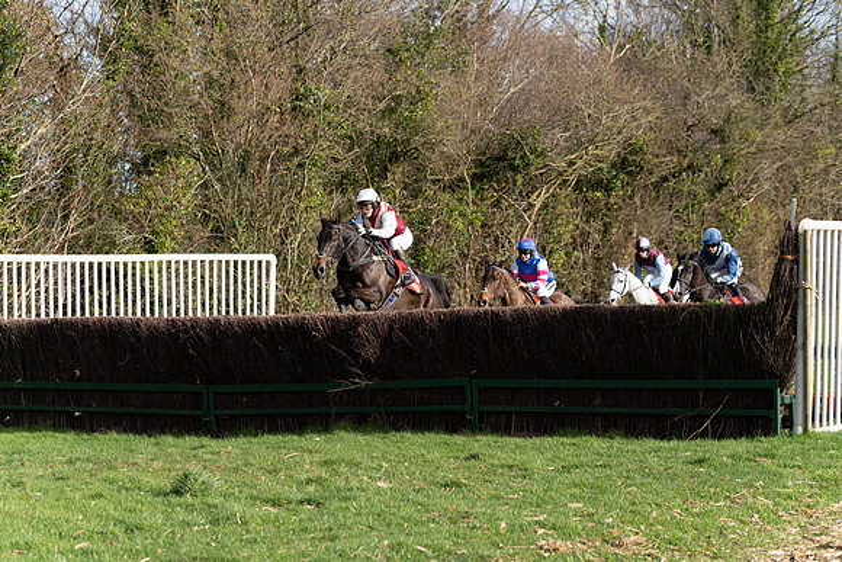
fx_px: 2129
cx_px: 421
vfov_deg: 15.0
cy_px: 281
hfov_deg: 22.4
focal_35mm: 91
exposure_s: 1/1250
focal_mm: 91
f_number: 4
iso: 200
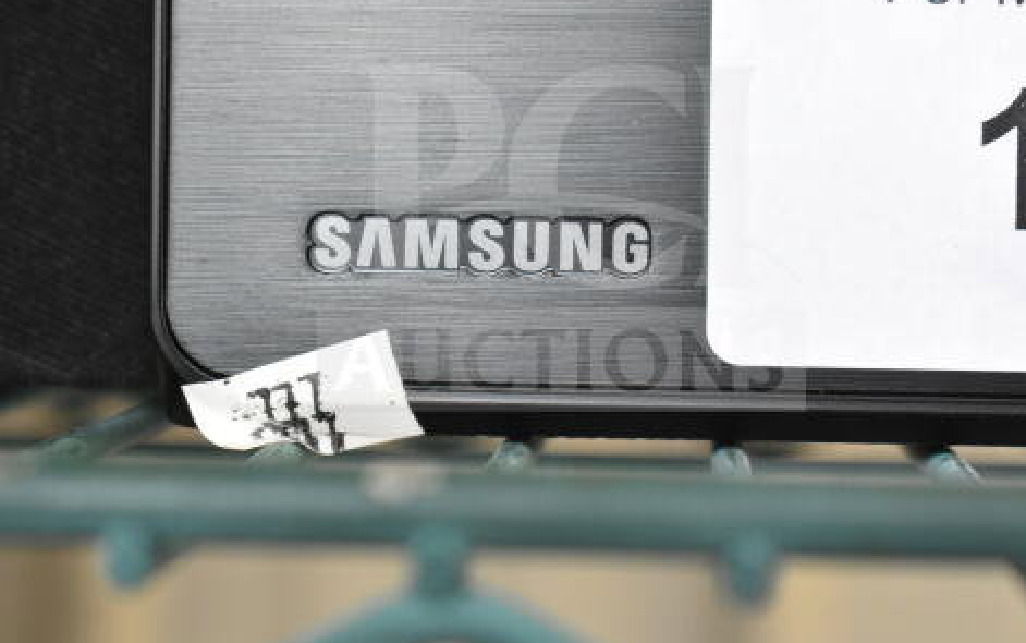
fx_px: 2658
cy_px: 239
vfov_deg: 13.8
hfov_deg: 21.8
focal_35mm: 95
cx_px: 560
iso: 1800
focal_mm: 48
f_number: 5.3
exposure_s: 1/80
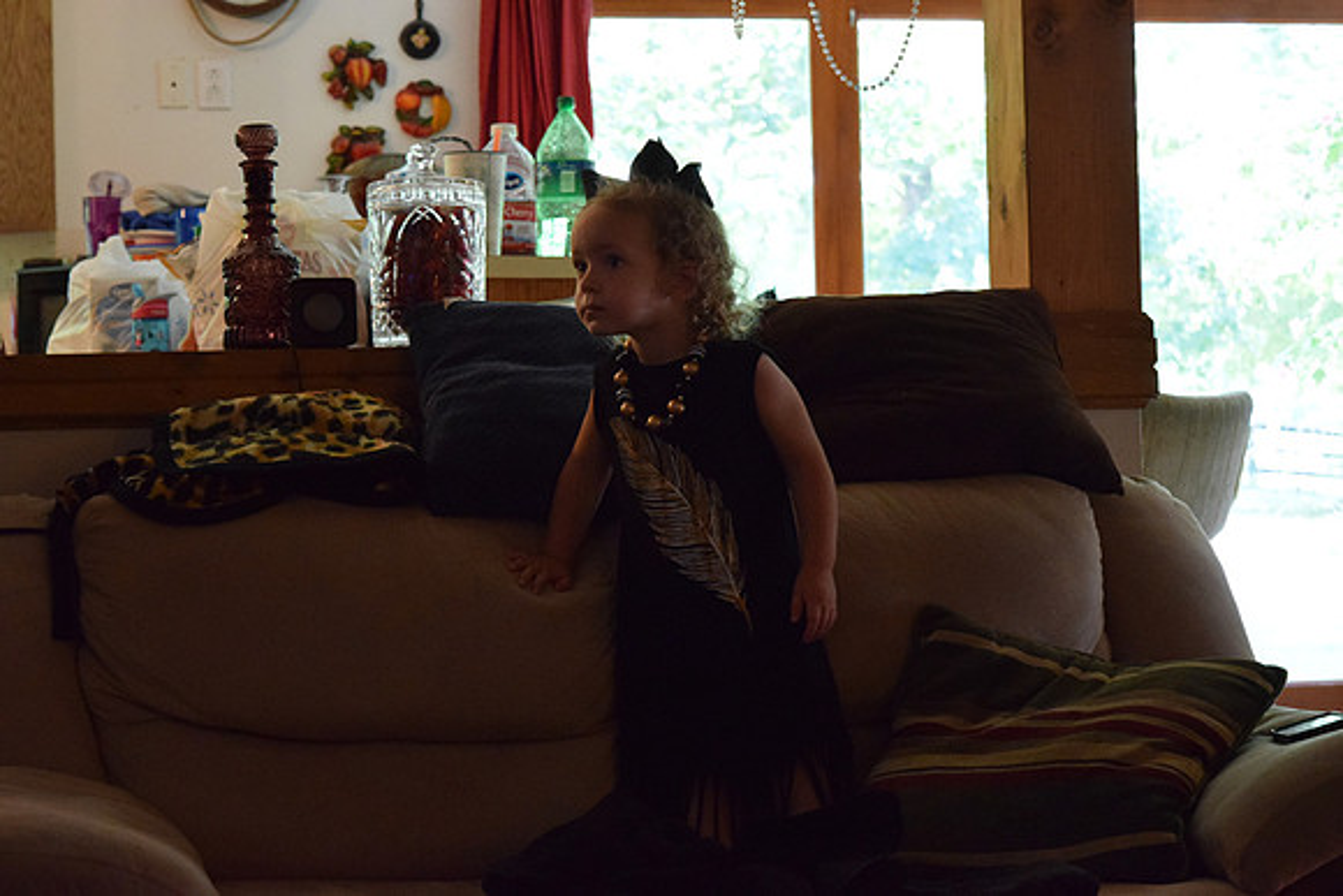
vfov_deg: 16.6
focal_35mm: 82
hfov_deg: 24.6
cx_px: 672
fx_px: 3078
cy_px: 448
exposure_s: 1/60
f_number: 5.6
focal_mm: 55
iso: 4000
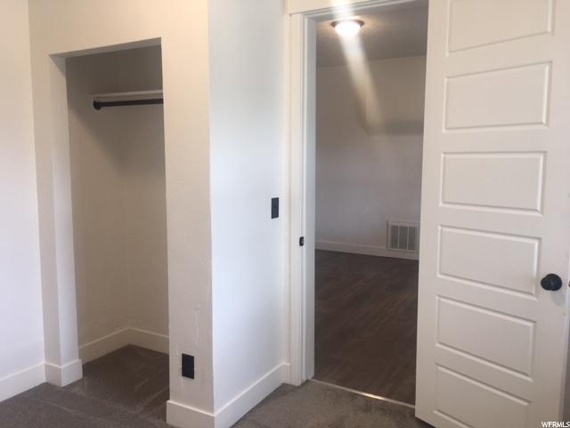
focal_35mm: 29
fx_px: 478
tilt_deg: -6.0
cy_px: 214
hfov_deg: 61.7
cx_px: 285
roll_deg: +0.0
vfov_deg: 48.2
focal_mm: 4.15
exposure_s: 1/30
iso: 32
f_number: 2.2
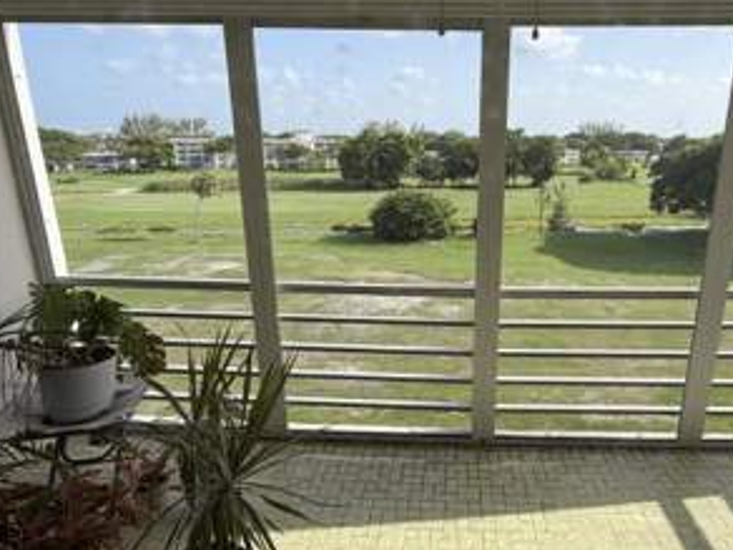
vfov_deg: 58.9
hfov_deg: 73.0
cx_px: 444
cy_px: 267
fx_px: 487
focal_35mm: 23
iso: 40
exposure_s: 1/631
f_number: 2.2
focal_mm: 2.22
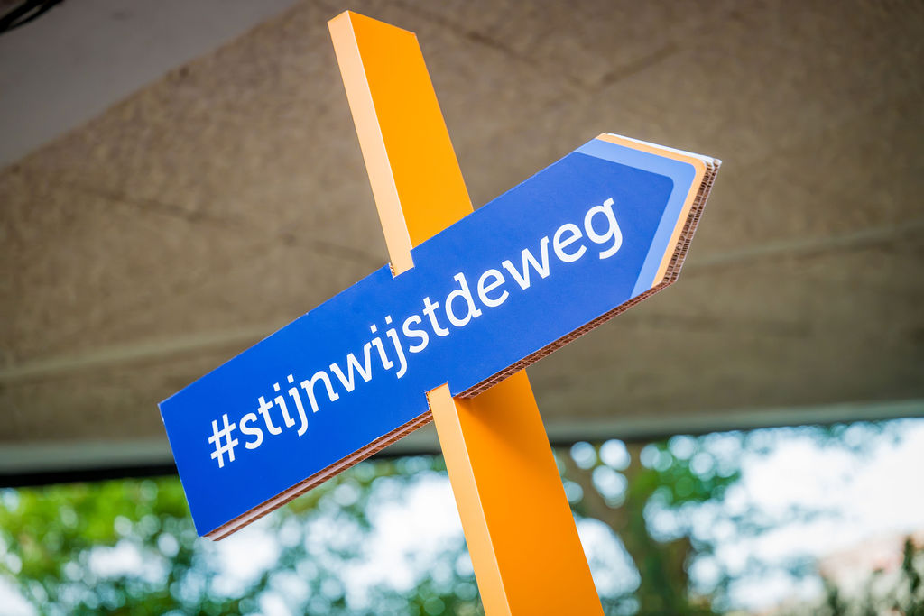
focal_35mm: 77
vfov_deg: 17.7
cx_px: 462
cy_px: 308
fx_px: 1976
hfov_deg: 26.3
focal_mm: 77
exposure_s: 1/3200
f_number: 2.8
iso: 2000
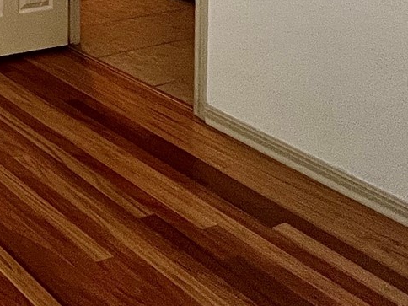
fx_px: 648
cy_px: -234
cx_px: -253
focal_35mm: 55
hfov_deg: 24.2
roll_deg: +0.3
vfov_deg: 20.0
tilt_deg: -1.9
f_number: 1.8
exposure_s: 1/30
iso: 100
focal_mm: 1.57
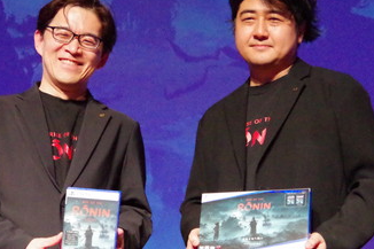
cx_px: 170
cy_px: 133
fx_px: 1173
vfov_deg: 12.1
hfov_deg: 18.1
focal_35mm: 113
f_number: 7.1
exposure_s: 1/250
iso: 12800
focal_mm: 48
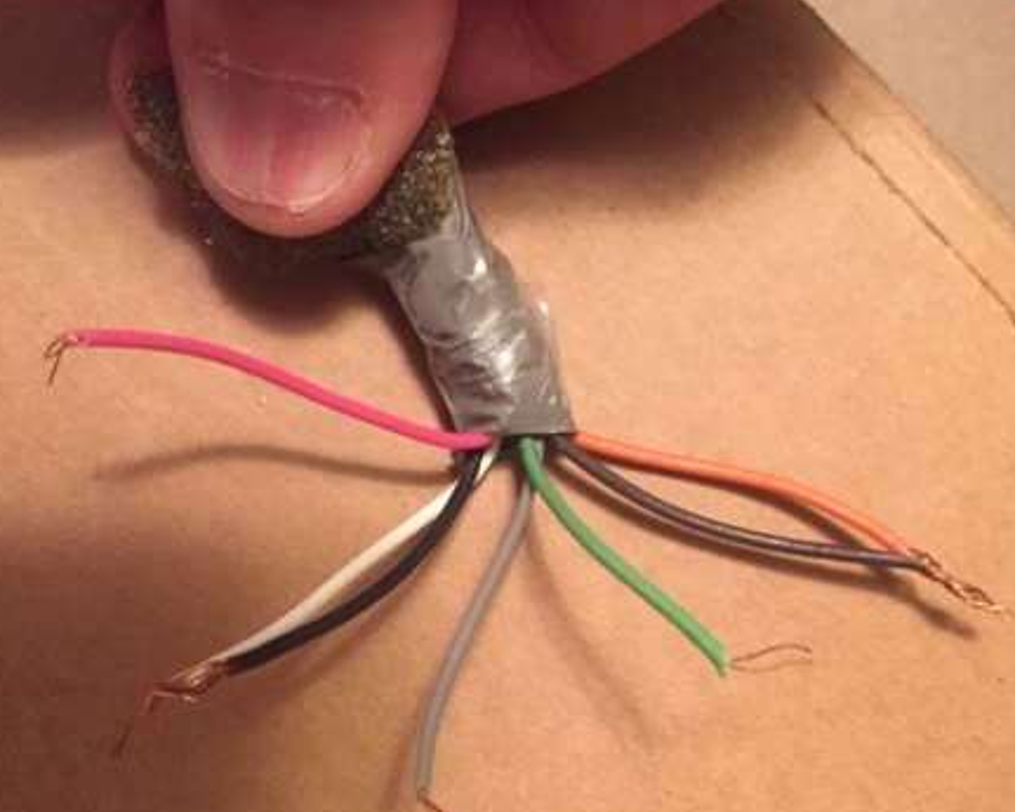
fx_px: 1262
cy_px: 508
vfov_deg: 35.5
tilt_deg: -85.9
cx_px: 473
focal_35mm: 42
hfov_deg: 43.8
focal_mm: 4.15
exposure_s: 1/15
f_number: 2.2
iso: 320
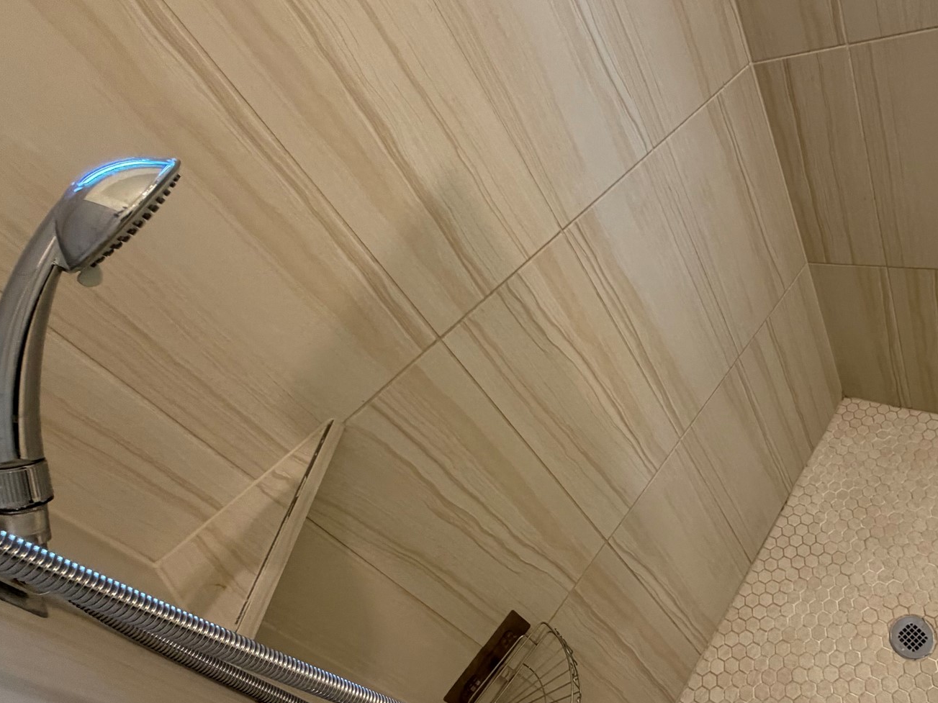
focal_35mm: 22
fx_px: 596
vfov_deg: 61.0
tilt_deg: -38.4
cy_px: 368
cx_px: 709
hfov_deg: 71.0
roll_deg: +24.2
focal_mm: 2.22
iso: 250
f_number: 2.2
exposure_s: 1/60
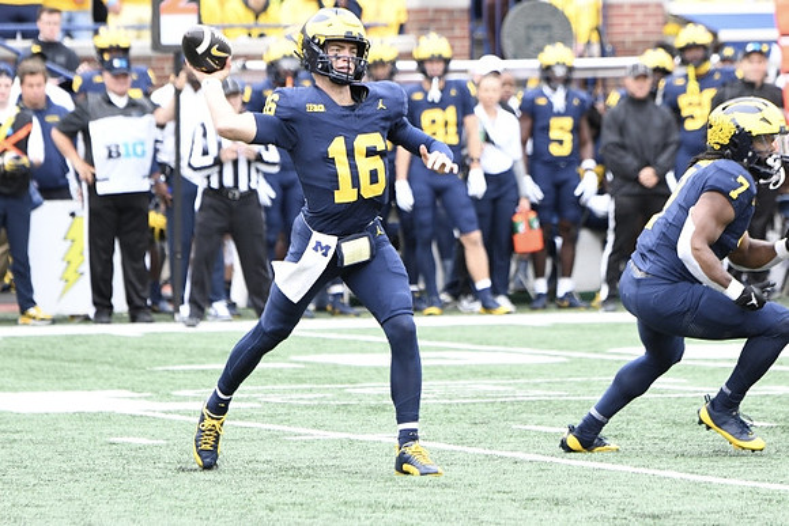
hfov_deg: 6.4
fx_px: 7102
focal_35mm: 324
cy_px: 263
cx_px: 394
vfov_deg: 4.2
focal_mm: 270
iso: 1600
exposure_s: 1/1250
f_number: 5.6
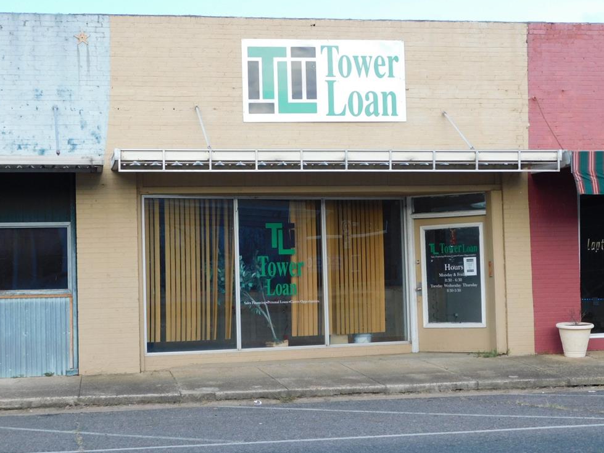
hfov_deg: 28.2
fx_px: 1204
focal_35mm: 69
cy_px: 219
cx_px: 311
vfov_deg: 21.3
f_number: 4.2
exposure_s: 1/125
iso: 125
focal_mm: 11.7
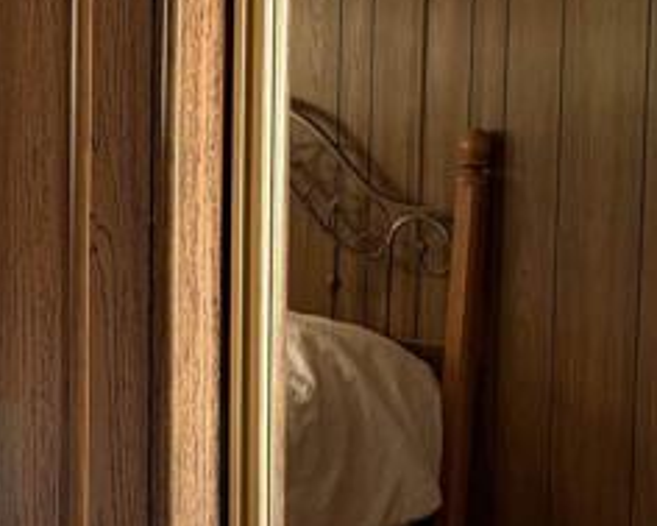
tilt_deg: -4.5
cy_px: 248
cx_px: -200
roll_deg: +1.1
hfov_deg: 16.5
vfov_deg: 14.0
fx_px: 2140
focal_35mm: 110
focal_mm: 5.96
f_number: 1.6
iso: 160
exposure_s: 1/60
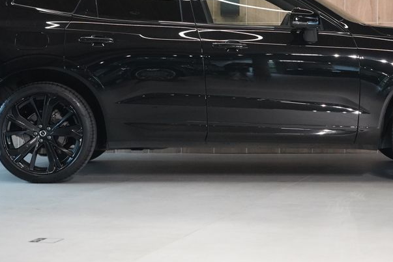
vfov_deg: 12.8
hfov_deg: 19.1
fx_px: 1168
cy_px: 69
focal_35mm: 107
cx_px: 235
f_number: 5.6
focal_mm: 63
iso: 10000
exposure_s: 1/160
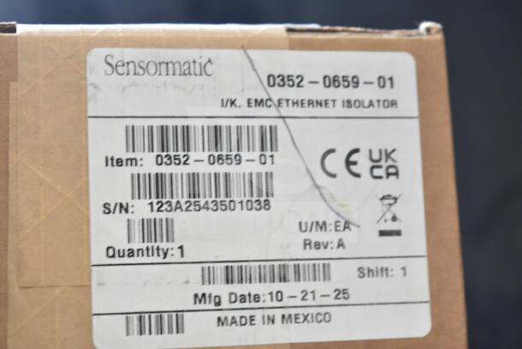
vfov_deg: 16.6
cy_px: 174
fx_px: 1196
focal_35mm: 82
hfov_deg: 24.6
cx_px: 261
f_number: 5.6
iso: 2800
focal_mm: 55
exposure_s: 1/100
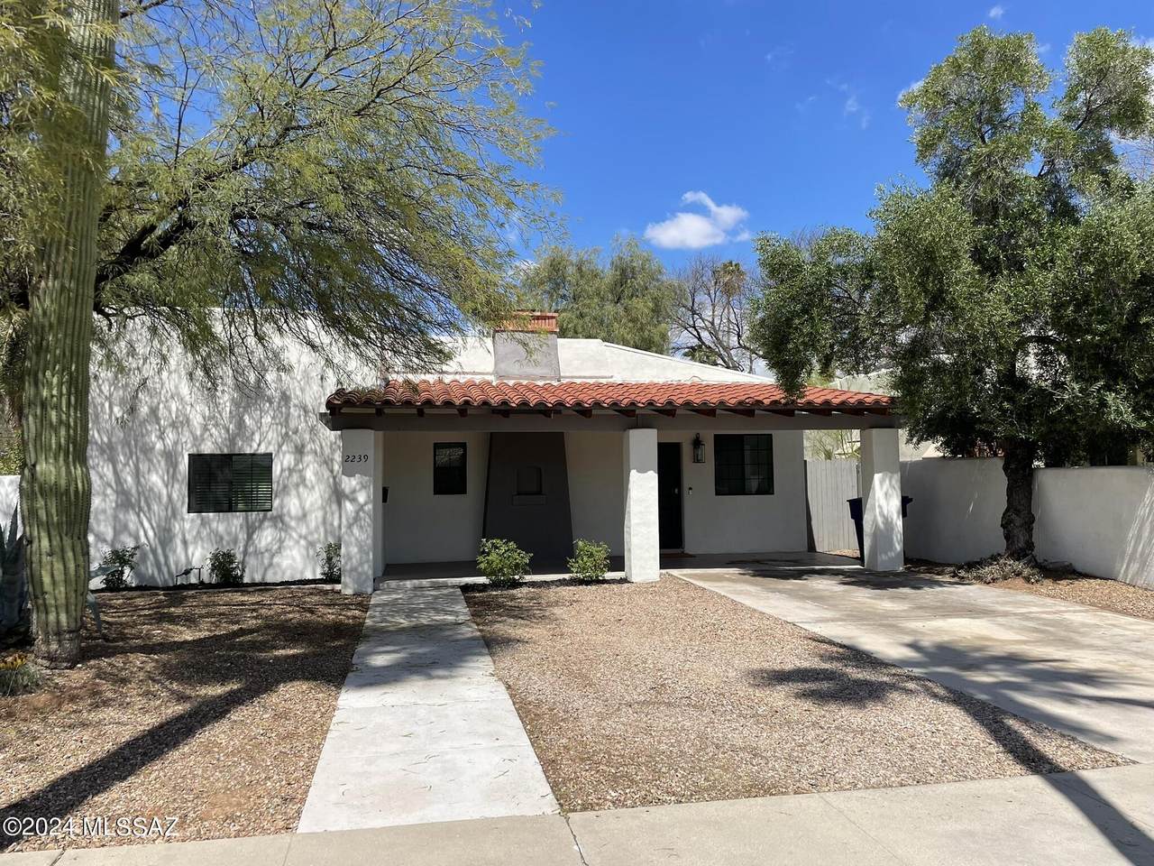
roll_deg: +1.3
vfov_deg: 53.1
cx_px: 577
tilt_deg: +5.1
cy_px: 433
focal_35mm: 26
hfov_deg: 67.3
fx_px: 867
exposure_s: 1/4132
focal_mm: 4.2
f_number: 1.6
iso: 32
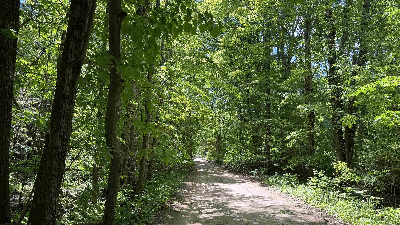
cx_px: 194
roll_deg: -1.1
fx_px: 286
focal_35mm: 27
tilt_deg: +6.7
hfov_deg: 69.8
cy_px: 123
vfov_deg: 42.8
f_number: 1.78
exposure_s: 1/423
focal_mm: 6.76
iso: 80
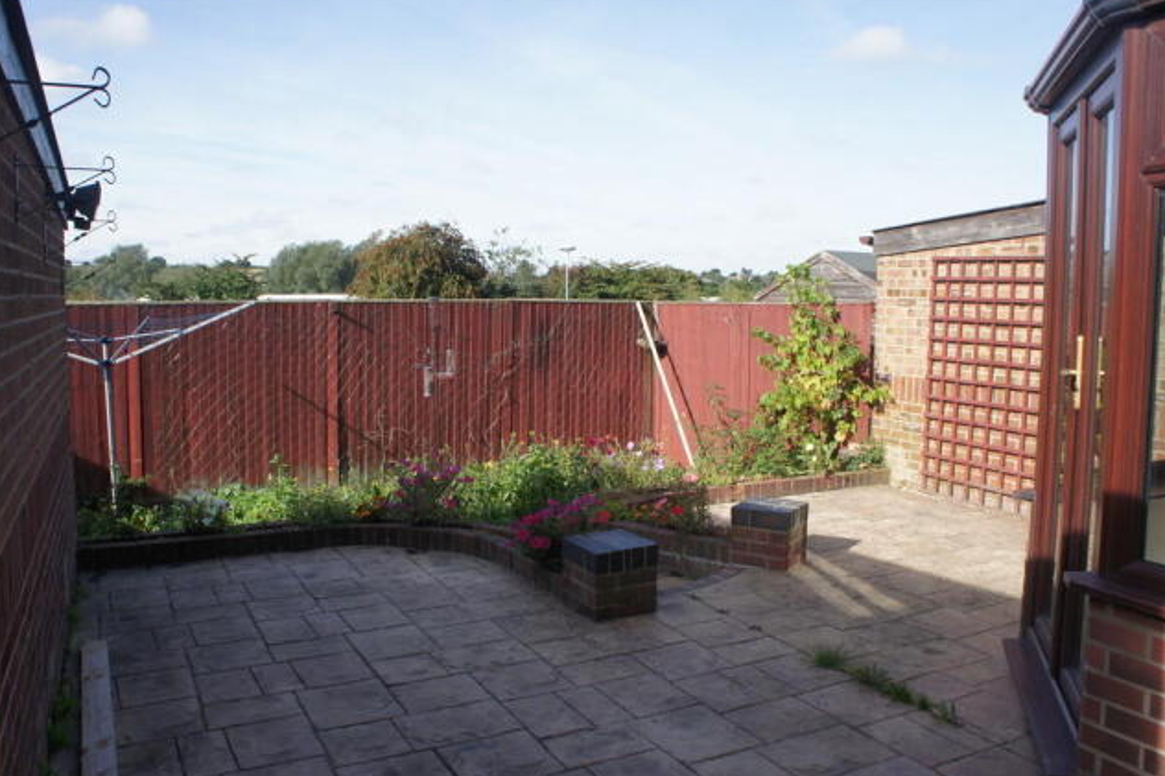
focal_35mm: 28
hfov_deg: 65.5
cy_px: 389
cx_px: 564
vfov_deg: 46.4
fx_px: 906
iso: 200
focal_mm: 18
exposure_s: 1/250
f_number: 7.1
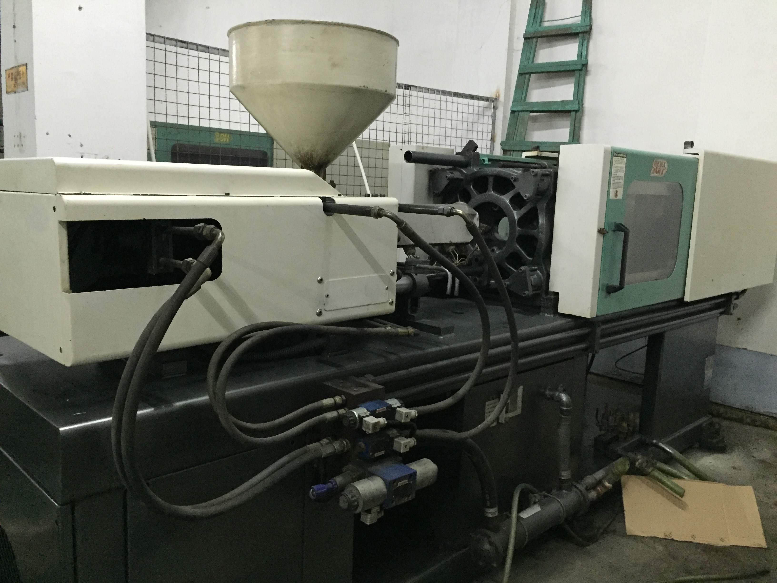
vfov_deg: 48.2
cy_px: 292
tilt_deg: -9.1
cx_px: 388
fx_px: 651
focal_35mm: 29
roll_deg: -3.1
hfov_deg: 61.7
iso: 320
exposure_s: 1/17
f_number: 2.2
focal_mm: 4.15
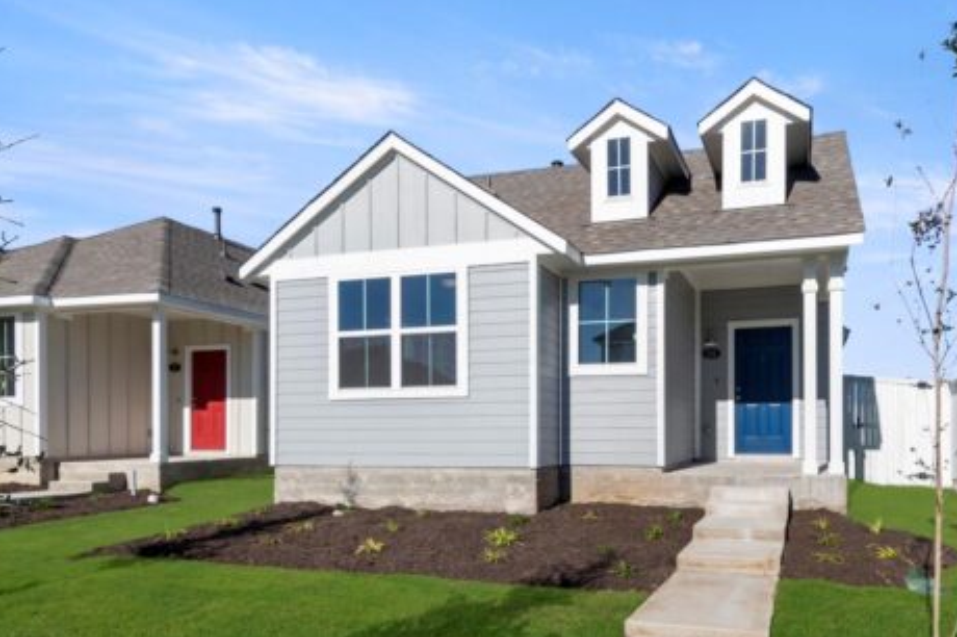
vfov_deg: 28.6
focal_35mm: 47
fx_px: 1248
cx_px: 589
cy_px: 296
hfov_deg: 41.7
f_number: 8
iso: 400
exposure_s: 1/800
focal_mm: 24
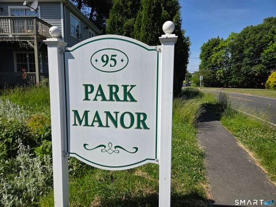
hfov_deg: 73.9
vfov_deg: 58.9
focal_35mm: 23
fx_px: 183
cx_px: 138
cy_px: 104
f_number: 1.8
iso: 80
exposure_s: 1/6618
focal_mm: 5.4
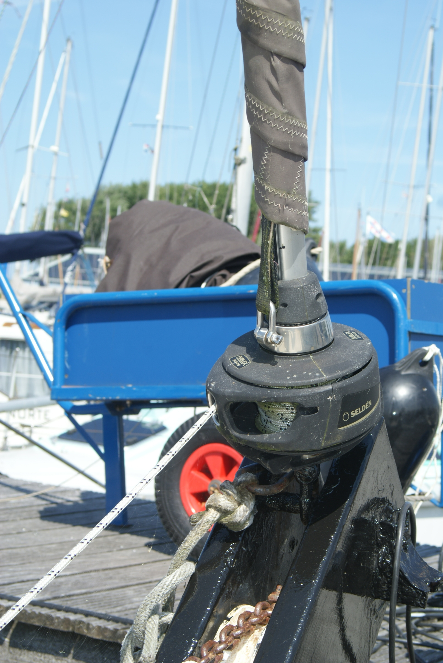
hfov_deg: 18.2
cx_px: 222
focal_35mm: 75
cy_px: 332
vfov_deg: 27.0
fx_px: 1382
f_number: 10
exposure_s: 1/125
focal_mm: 50
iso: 100
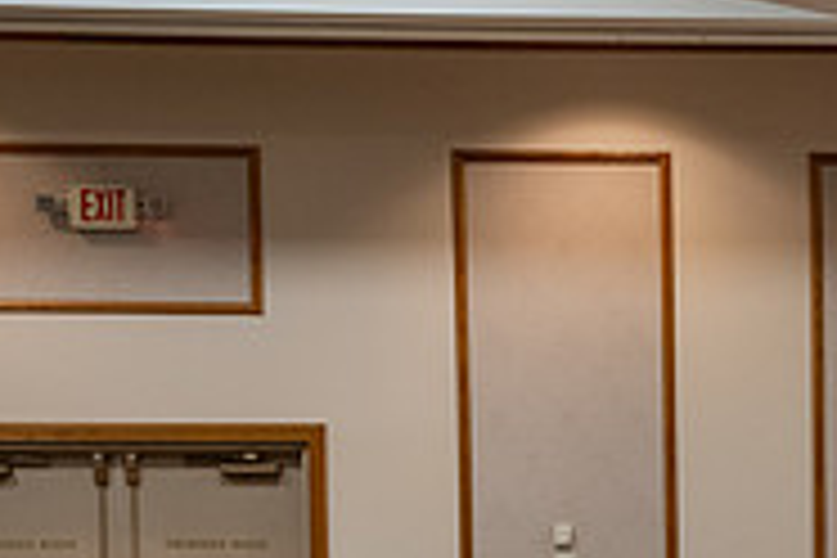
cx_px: 1112
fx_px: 2906
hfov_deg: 15.5
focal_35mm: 125
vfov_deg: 10.7
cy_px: 713
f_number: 3.5
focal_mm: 40
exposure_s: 1/200
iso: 2500
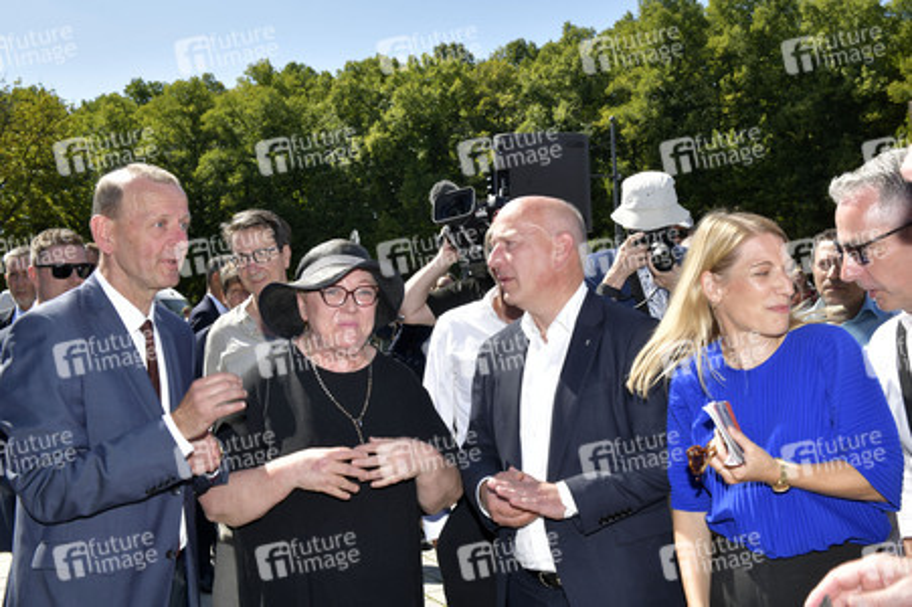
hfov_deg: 50.7
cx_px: 456
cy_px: 304
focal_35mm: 38
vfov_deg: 35.0
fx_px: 962
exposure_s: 1/160
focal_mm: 38
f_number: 10
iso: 125
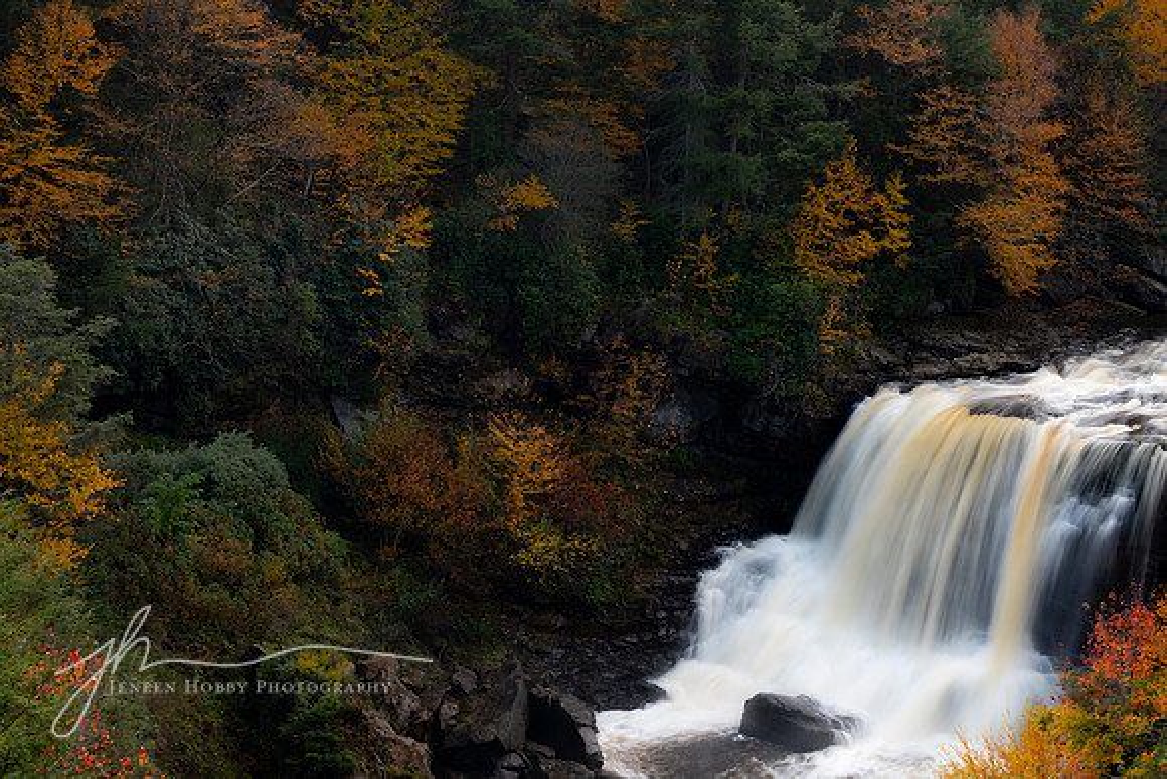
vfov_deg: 13.4
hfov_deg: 20.0
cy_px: 390
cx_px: 584
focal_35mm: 102
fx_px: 3307
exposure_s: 1/4
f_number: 16
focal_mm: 85
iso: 31
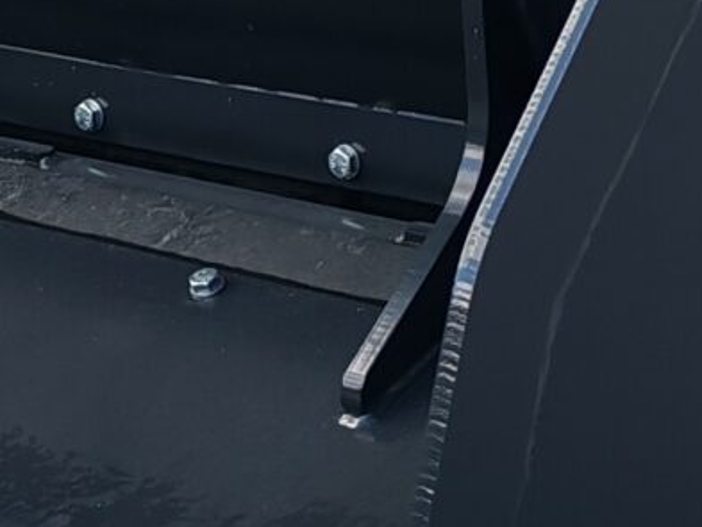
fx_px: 3570
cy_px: 188
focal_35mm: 176
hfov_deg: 11.1
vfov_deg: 8.4
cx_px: -57
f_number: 1.9
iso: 50
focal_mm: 6.12
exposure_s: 1/480
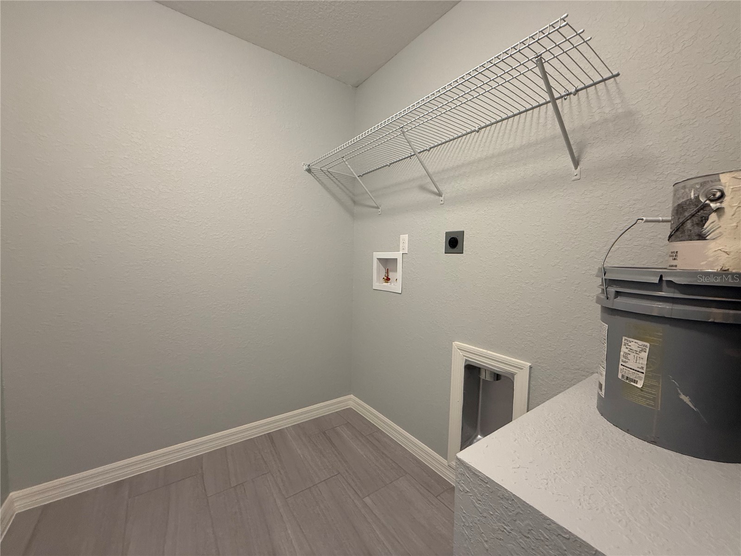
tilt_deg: -3.2
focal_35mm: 14
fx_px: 300
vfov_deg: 85.7
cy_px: 278
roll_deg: -1.3
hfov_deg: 102.1
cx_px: 370
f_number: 2.2
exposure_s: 1/60
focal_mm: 2.22
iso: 250
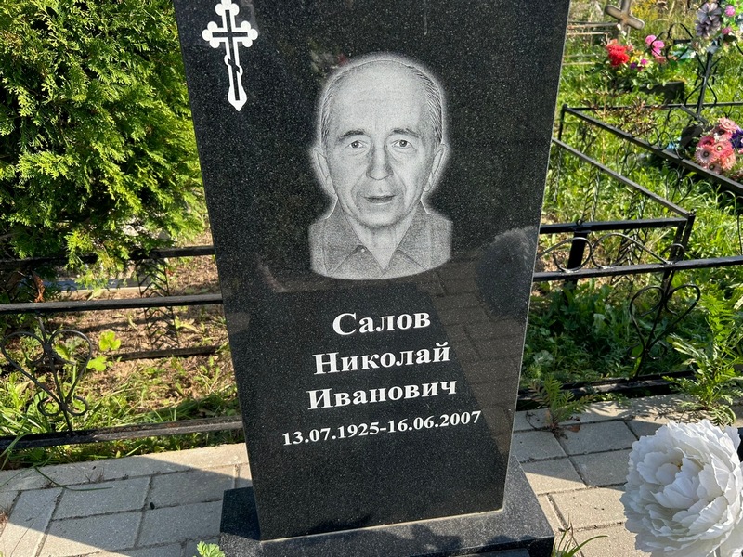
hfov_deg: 67.3
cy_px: 278
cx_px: 372
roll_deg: +1.1
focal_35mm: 26
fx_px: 558
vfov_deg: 53.1
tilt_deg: -29.8
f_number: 1.5
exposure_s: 1/1621
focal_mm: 5.7
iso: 50
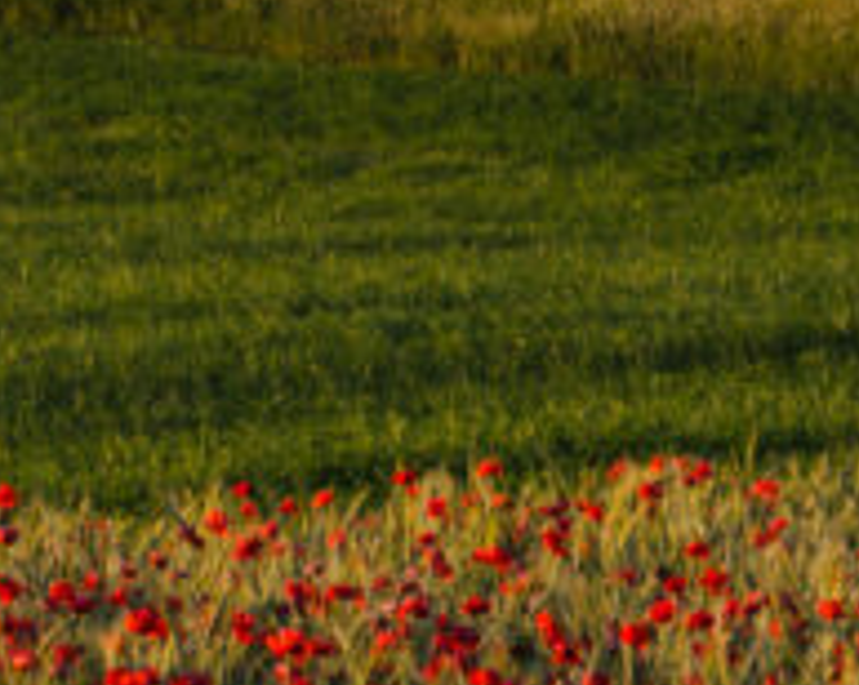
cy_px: -142
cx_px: 1033
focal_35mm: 502
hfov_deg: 3.9
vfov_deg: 3.1
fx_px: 12749
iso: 100
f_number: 16
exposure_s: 1/20
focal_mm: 85
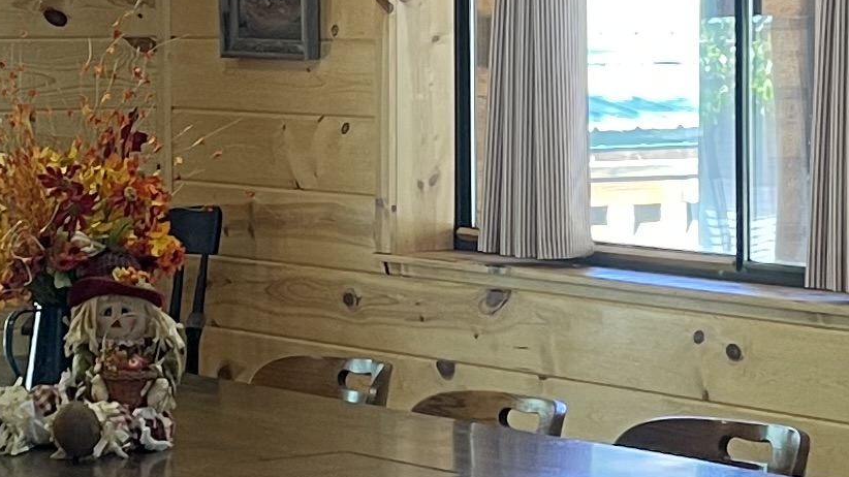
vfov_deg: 8.7
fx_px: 3129
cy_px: 80
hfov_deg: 15.4
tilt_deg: -2.7
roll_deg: -0.2
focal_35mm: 139
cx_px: 305
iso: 125
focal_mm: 5.1
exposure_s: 1/60
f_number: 1.6
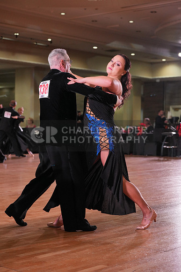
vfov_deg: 28.8
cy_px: 136
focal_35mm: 70
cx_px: 90
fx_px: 528
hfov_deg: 19.5
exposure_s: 1/500
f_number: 4
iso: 2000
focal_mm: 70
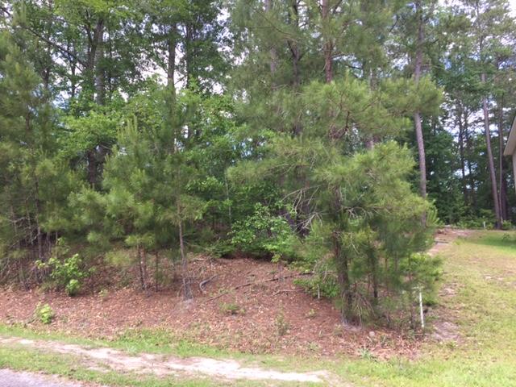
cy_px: 194
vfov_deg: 48.2
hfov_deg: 61.7
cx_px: 258
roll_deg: +1.0
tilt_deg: +5.2
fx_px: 432
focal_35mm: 29
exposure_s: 1/262
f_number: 2.2
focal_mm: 4.15
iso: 32
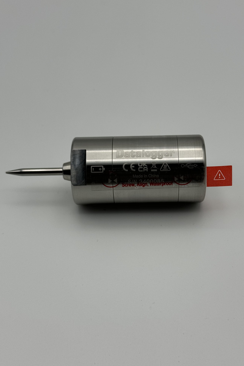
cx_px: 137
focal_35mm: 52
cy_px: 180
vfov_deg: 38.2
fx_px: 529
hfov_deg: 26.0
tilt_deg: -47.1
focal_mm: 6.76
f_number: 1.78
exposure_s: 1/1770
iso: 64
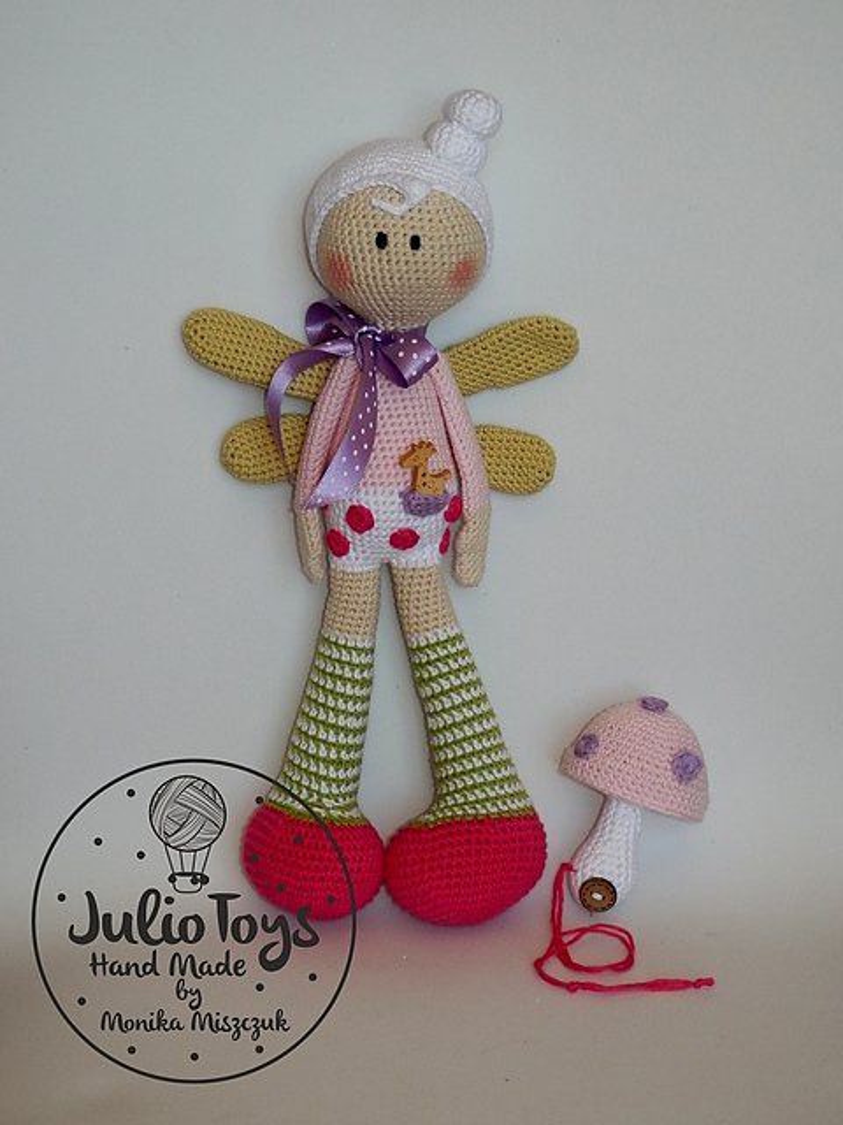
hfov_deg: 22.3
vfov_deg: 29.4
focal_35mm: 66
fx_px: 2143
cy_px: 562
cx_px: 422
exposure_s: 1/100
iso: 200
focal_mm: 11.9
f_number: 4.4
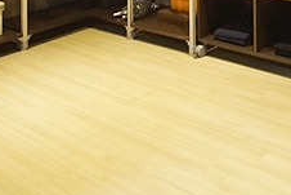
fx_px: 429
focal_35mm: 53
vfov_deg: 20.3
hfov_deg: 33.3
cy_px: -128
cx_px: 312
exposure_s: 1/20
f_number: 9
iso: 1600
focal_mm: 10
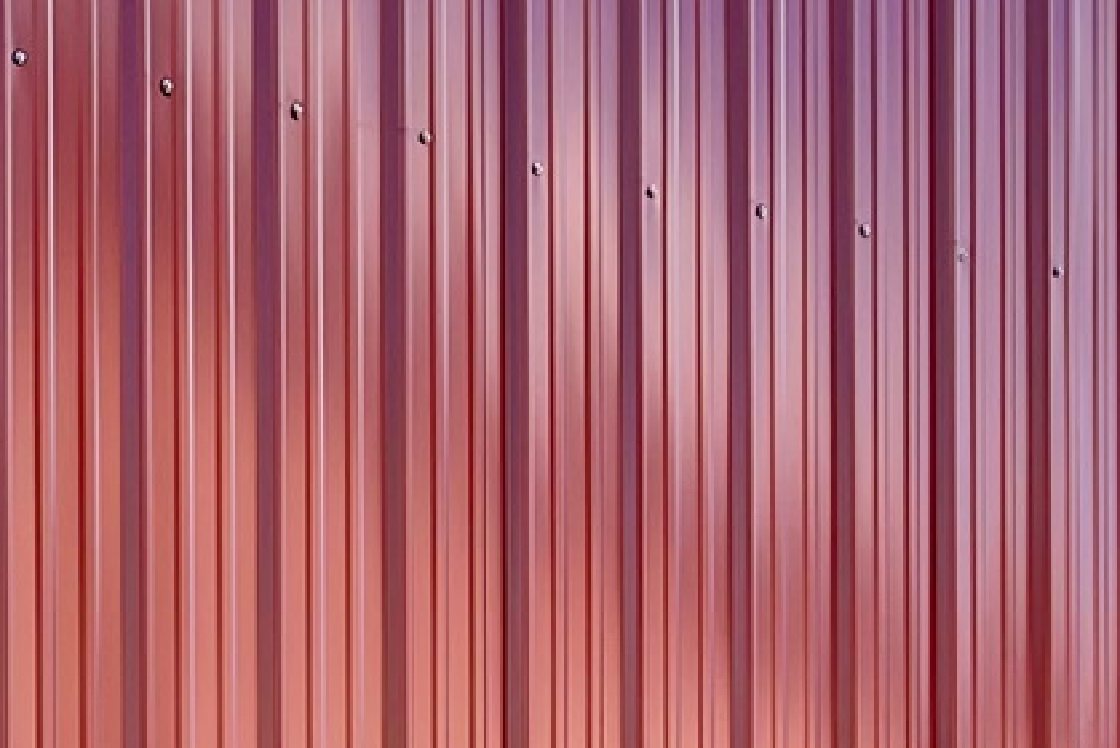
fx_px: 3954
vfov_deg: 10.3
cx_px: -425
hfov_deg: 15.2
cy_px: 1274
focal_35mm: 127
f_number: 1.6
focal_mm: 5.1
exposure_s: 1/801
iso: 32
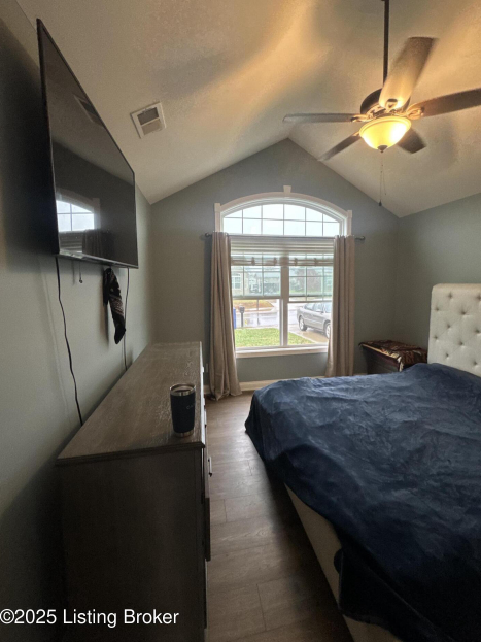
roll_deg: +1.0
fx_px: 278
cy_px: 305
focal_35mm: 15
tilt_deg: -4.5
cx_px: 255
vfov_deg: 98.1
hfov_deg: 81.6
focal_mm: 2.22
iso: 250
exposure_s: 1/60
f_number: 2.2
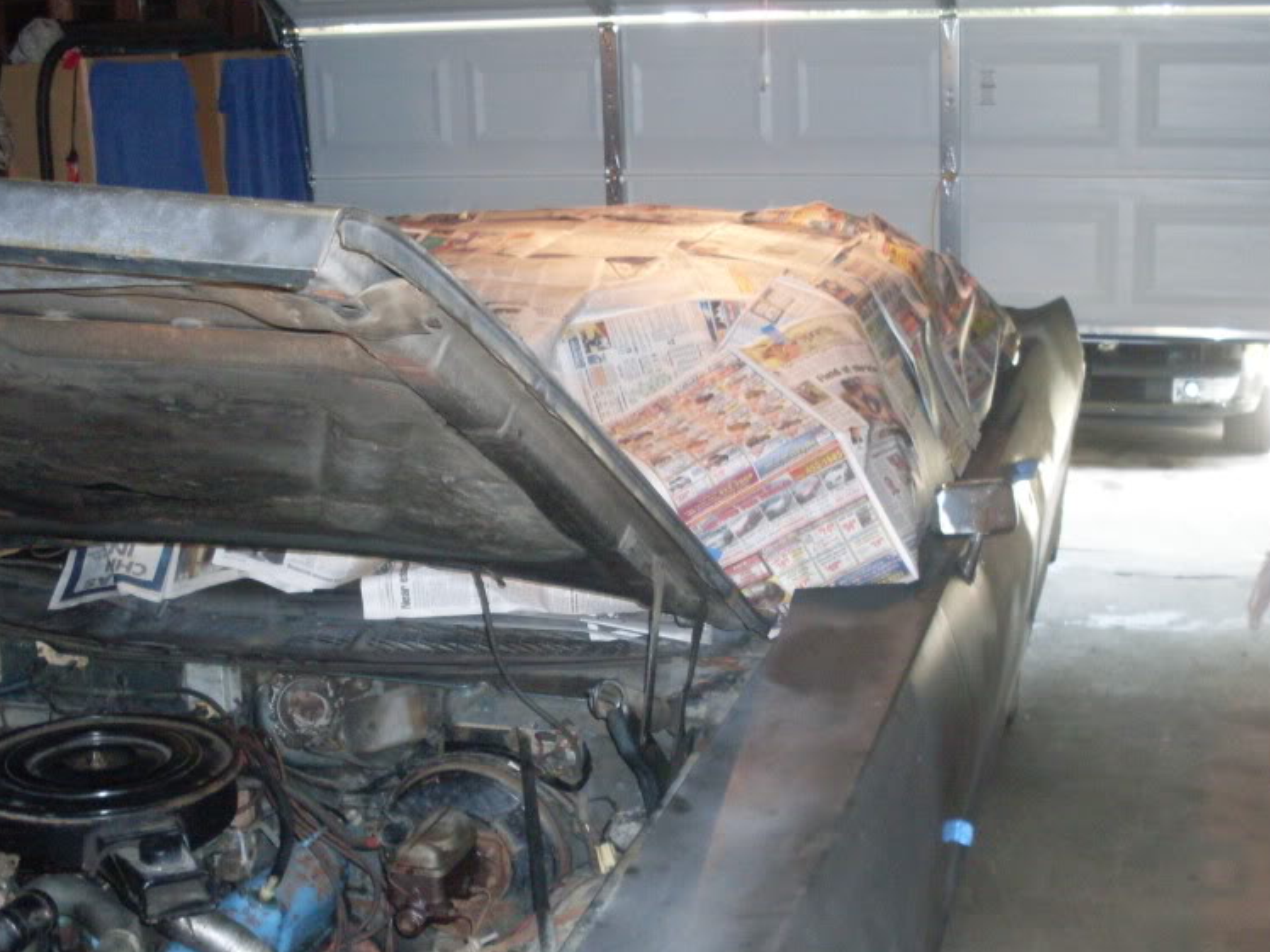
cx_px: 671
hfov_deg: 36.8
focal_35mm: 52
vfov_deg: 28.0
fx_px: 1908
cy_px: 562
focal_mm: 6.3
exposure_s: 1/45
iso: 200
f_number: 2.8
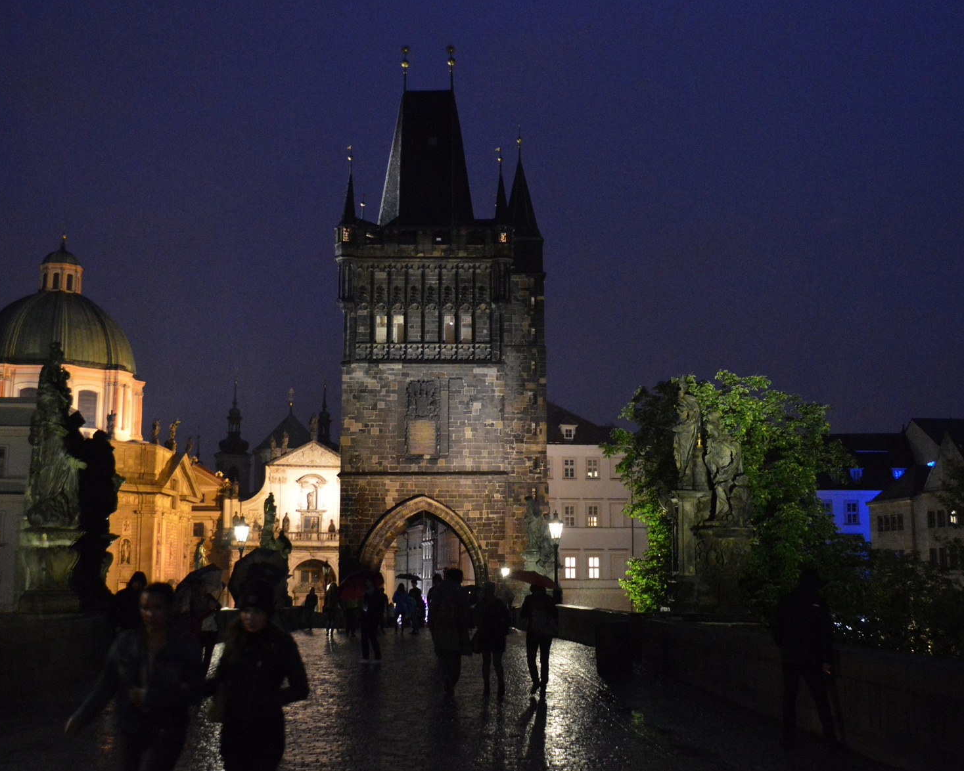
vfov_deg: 39.2
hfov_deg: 47.9
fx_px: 1084
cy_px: 391
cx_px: 497
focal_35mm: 38
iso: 3200
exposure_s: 1/20
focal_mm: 22
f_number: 3.8
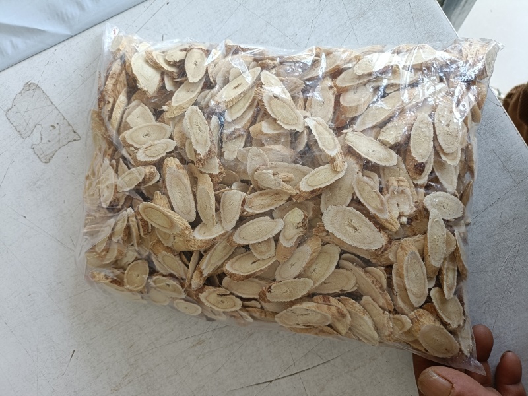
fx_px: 381
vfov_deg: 54.9
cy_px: 198
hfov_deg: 69.4
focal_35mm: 25
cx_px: 264
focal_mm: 4.7
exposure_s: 1/197
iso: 621
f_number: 1.7
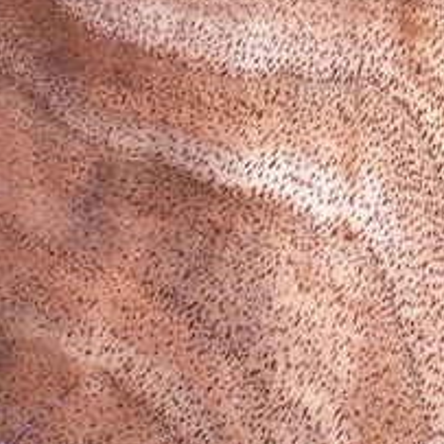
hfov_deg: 16.4
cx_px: 173
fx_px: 1538
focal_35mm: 106
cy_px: 92
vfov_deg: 16.3
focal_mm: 6.3
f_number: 4.6
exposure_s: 1/30
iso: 64
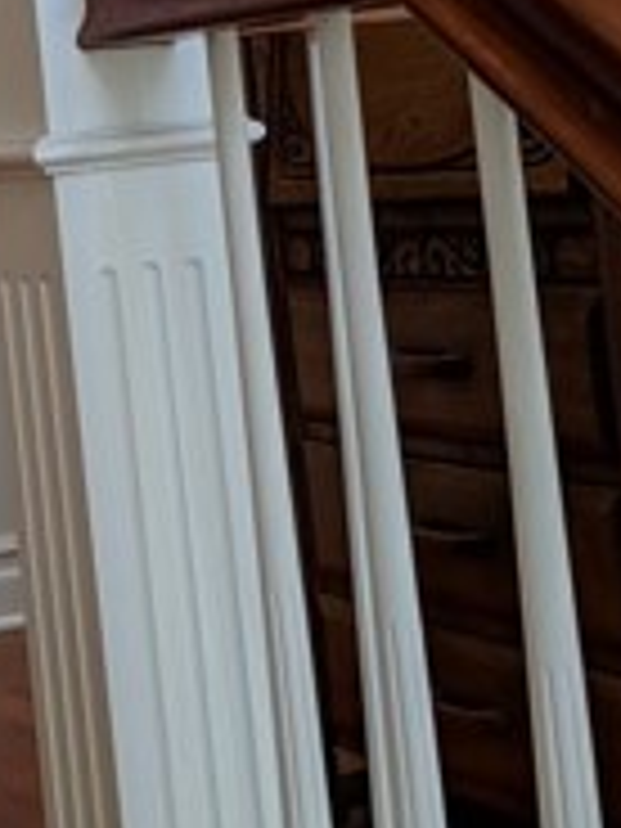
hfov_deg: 15.3
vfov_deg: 20.5
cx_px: -63
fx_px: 2248
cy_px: 126
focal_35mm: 94
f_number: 1.8
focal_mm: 4.44
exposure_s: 1/278
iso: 51
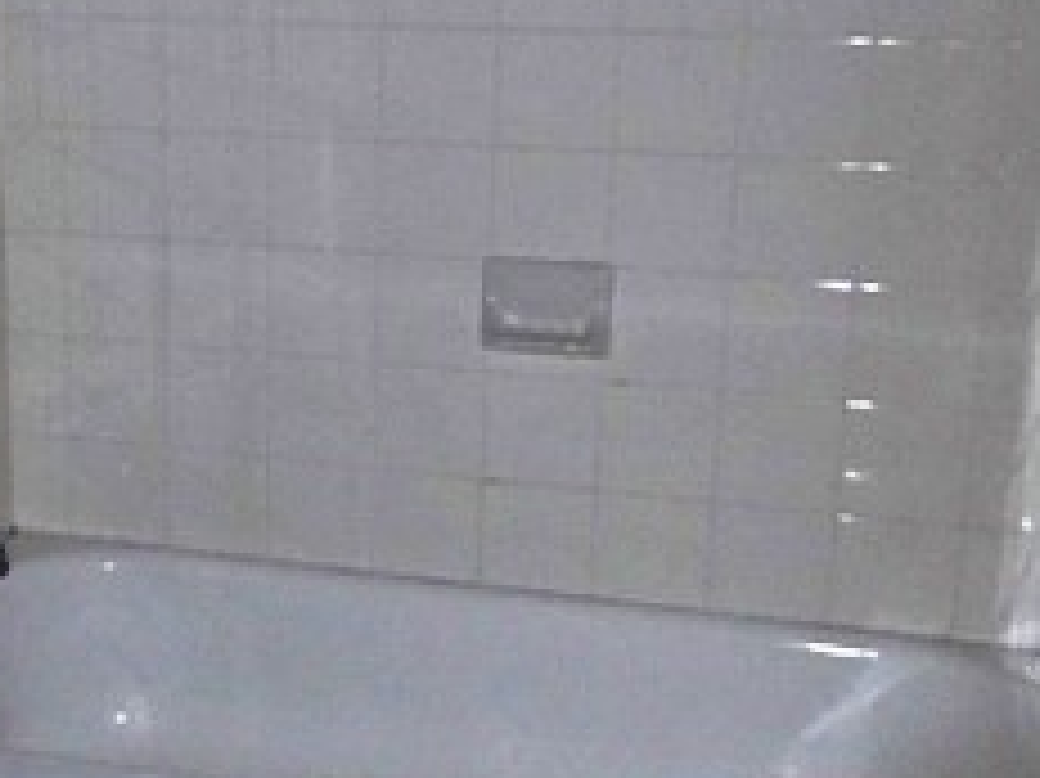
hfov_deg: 29.4
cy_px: 333
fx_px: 1922
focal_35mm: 64
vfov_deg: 22.9
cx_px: 158
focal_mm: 5.9
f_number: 3.3
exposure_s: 1/30
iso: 320
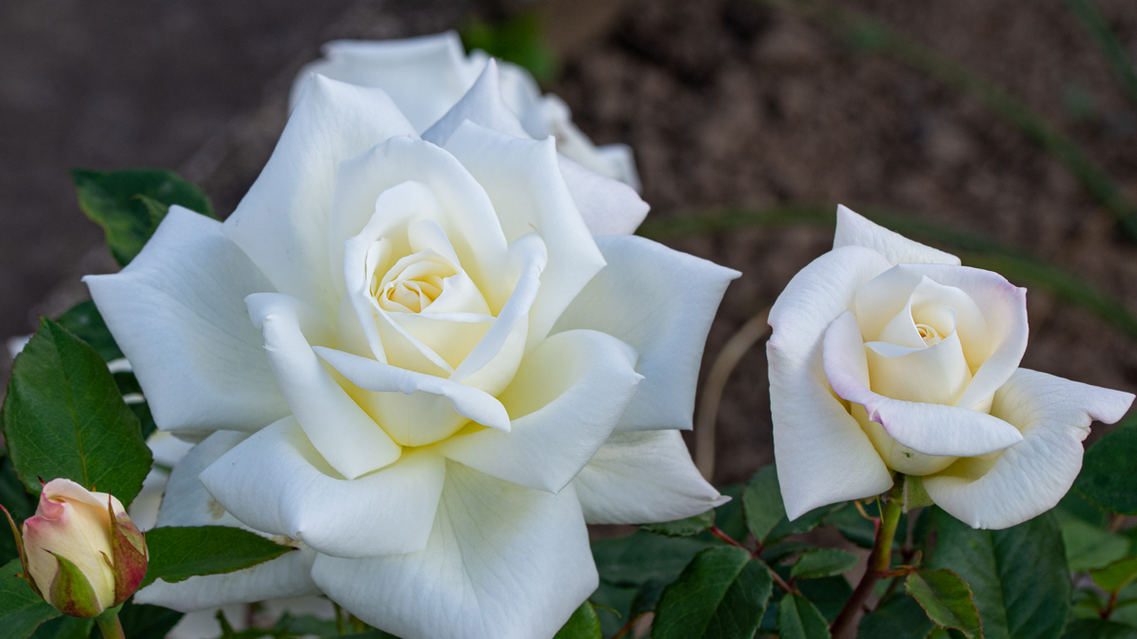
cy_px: 353
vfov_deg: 8.5
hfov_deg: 15.1
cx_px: 568
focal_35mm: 142
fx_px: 4281
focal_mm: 90
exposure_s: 1/320
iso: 200
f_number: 10
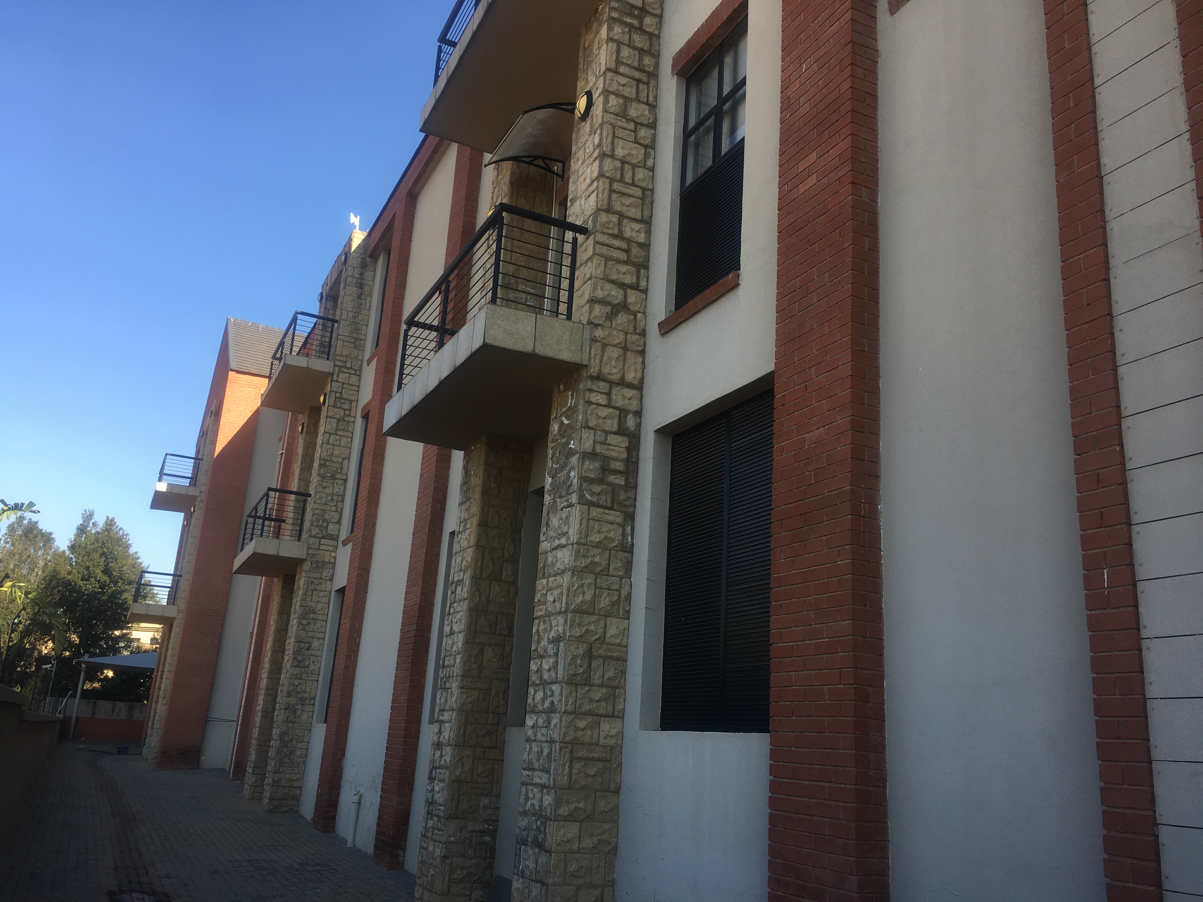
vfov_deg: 48.2
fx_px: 1008
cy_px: 451
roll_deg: -3.4
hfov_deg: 61.7
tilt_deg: +16.3
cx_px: 602
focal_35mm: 29
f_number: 2.2
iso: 25
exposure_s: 1/484
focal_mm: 4.15
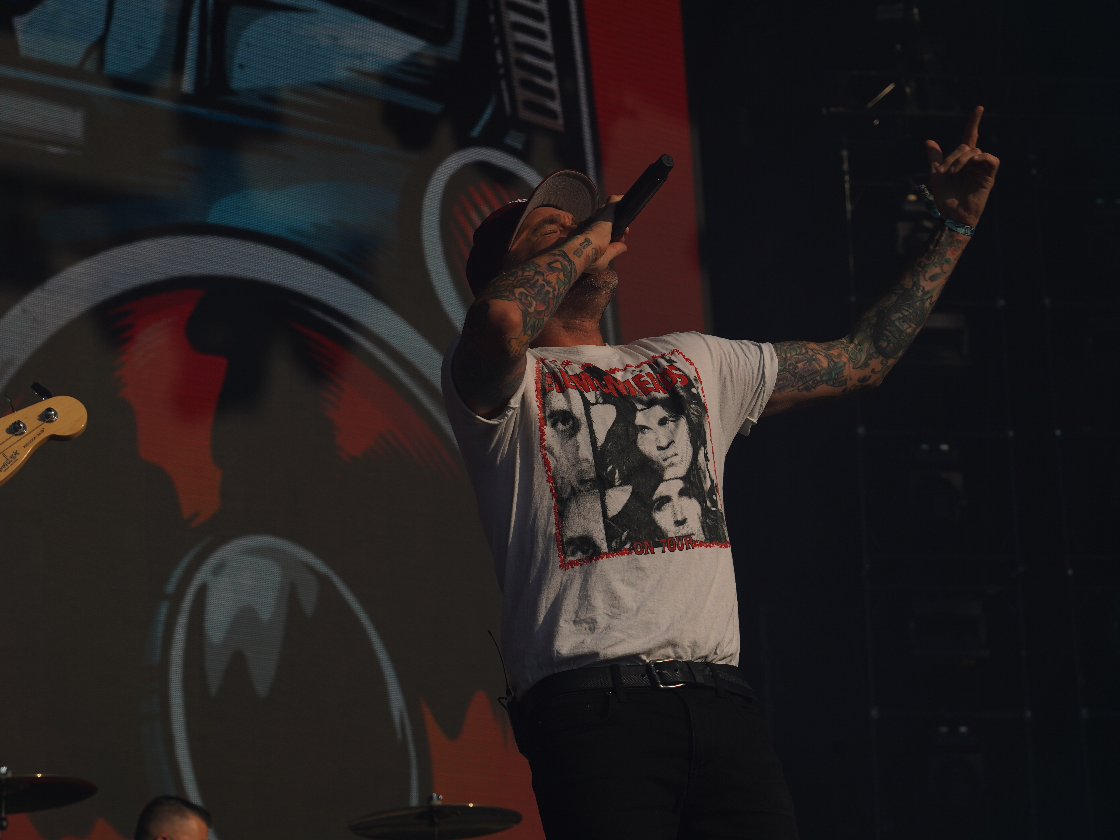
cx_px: 559
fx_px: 3689
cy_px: 419
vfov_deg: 13.0
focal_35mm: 114
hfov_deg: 17.3
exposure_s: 1/1250
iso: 100
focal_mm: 105
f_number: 8
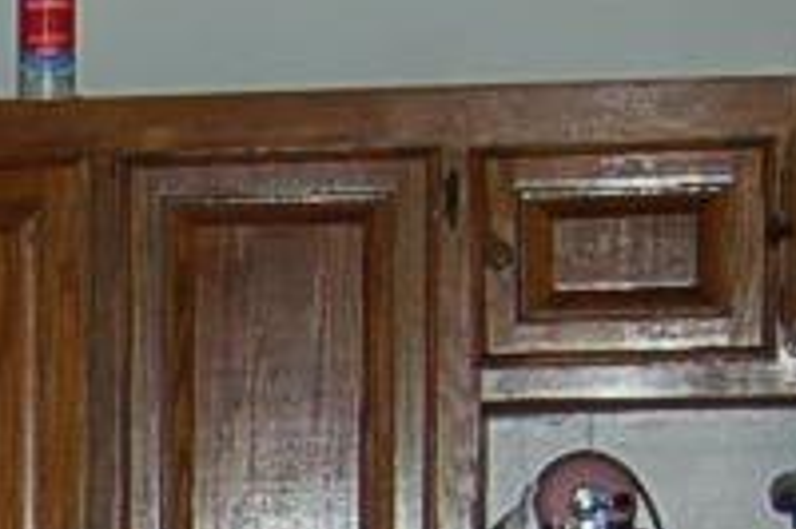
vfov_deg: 6.6
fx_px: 4485
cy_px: 990
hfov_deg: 9.4
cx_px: -840
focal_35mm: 203
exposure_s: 1/60
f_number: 3.5
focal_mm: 18
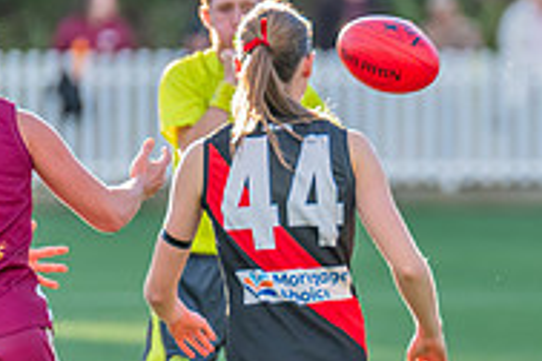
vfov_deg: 1.1
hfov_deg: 1.6
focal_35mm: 1272
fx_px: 19149
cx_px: 913
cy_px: 147
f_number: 5.6
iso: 800
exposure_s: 1/800
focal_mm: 360
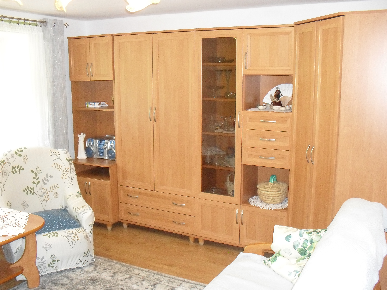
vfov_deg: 39.7
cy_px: 146
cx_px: 199
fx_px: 402
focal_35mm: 36
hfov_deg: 51.3
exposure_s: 1/45
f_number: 3.2
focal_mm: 6.3
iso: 320
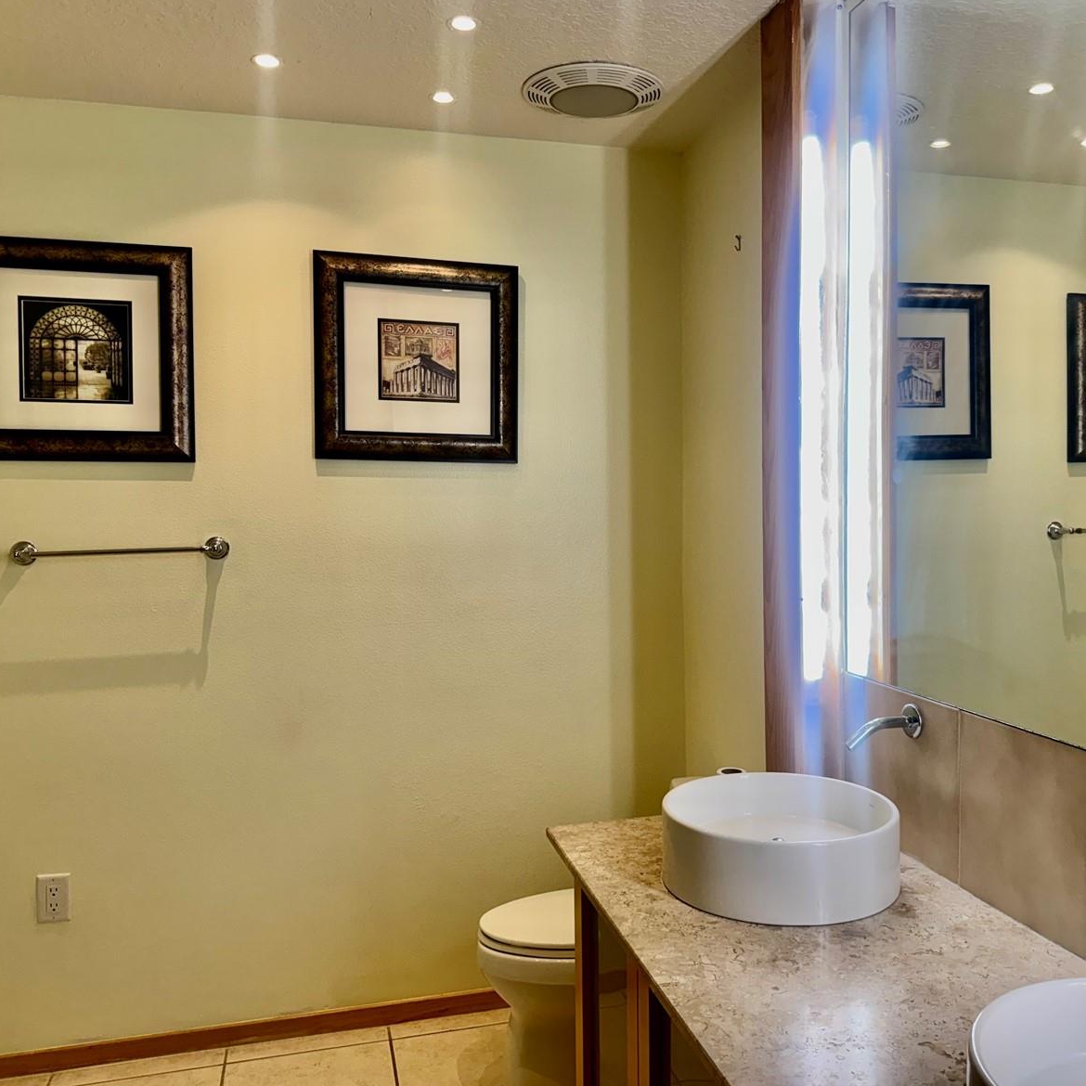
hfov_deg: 55.5
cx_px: 603
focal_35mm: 29
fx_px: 1029
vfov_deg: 55.6
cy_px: 537
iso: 100
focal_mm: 6.76
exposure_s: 1/120
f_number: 1.78
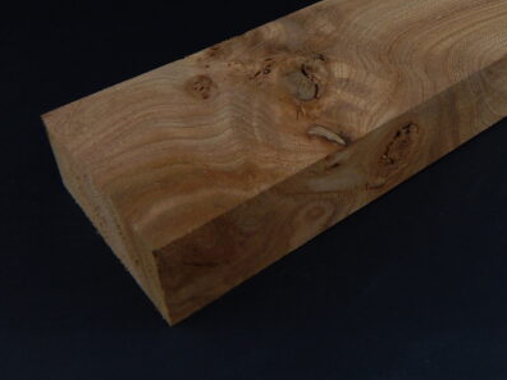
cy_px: 114
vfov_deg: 30.5
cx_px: 373
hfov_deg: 39.5
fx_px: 688
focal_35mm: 47
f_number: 3.2
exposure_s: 1/200
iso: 125
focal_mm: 5.6
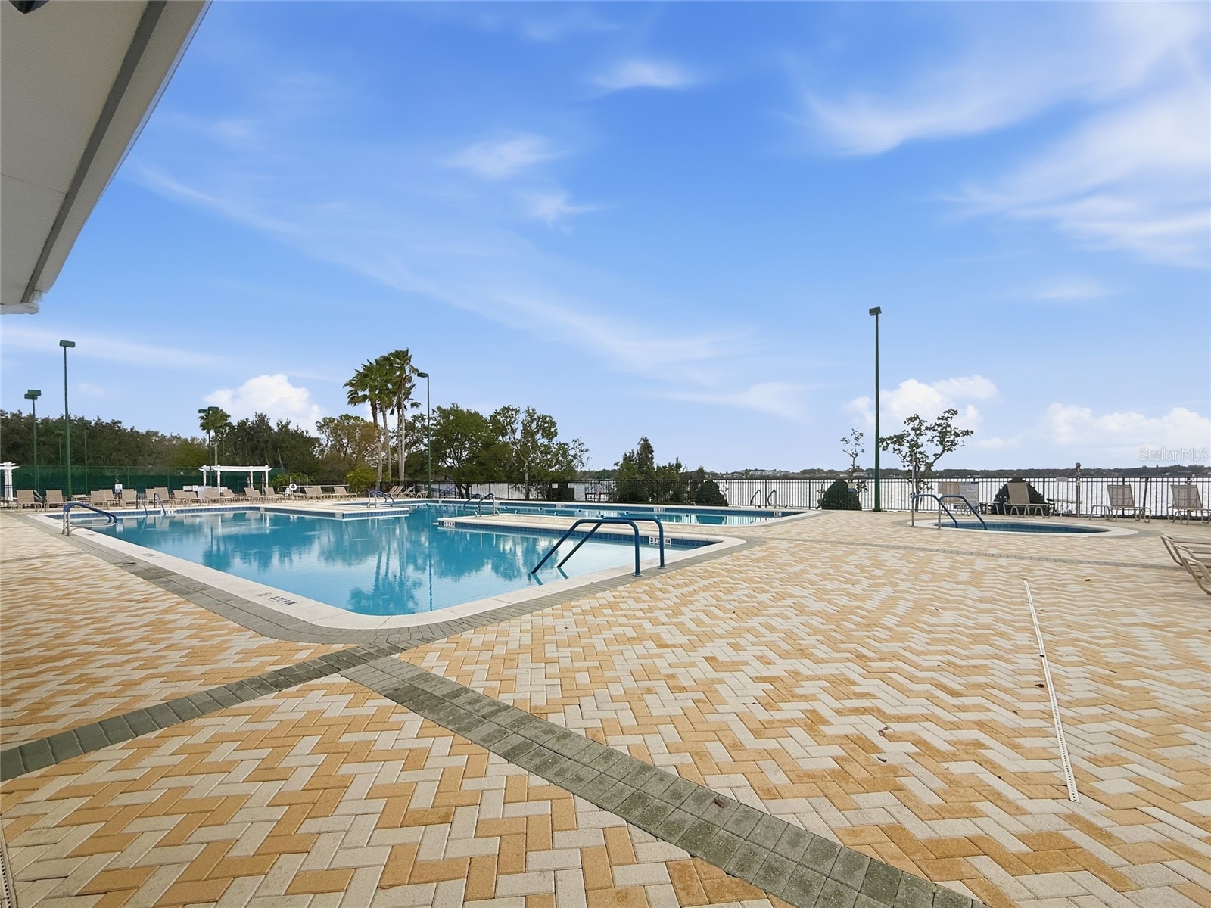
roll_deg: -0.7
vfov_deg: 85.7
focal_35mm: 14
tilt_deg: +3.3
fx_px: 490
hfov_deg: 102.1
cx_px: 606
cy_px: 454
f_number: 2.2
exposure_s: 1/658
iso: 50
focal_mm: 2.2
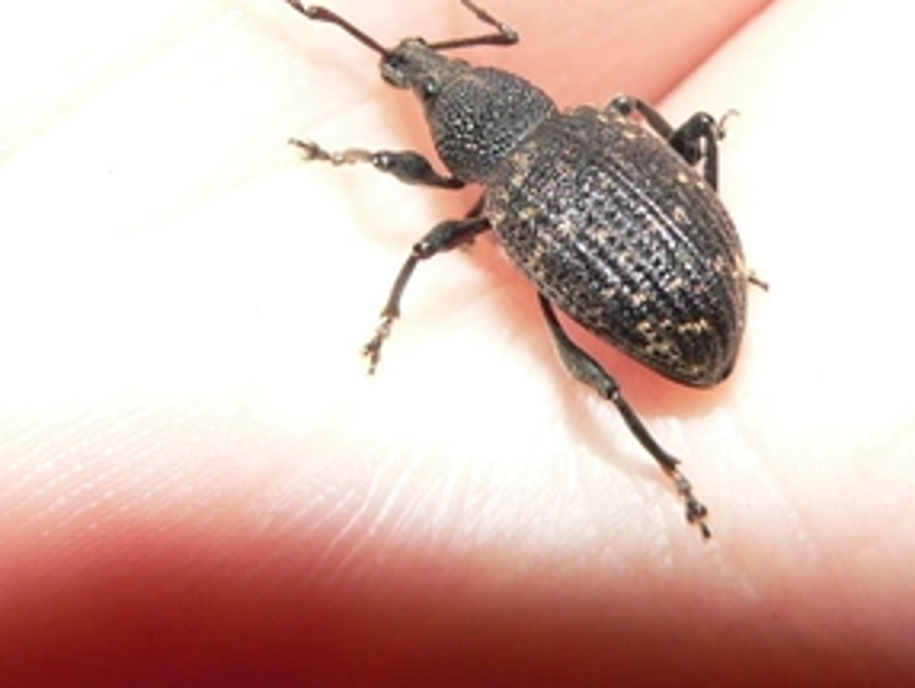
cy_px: 202
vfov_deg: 6.6
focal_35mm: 226
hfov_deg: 8.8
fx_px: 5979
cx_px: 426
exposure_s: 1/60
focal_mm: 16.8
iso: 100
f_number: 4
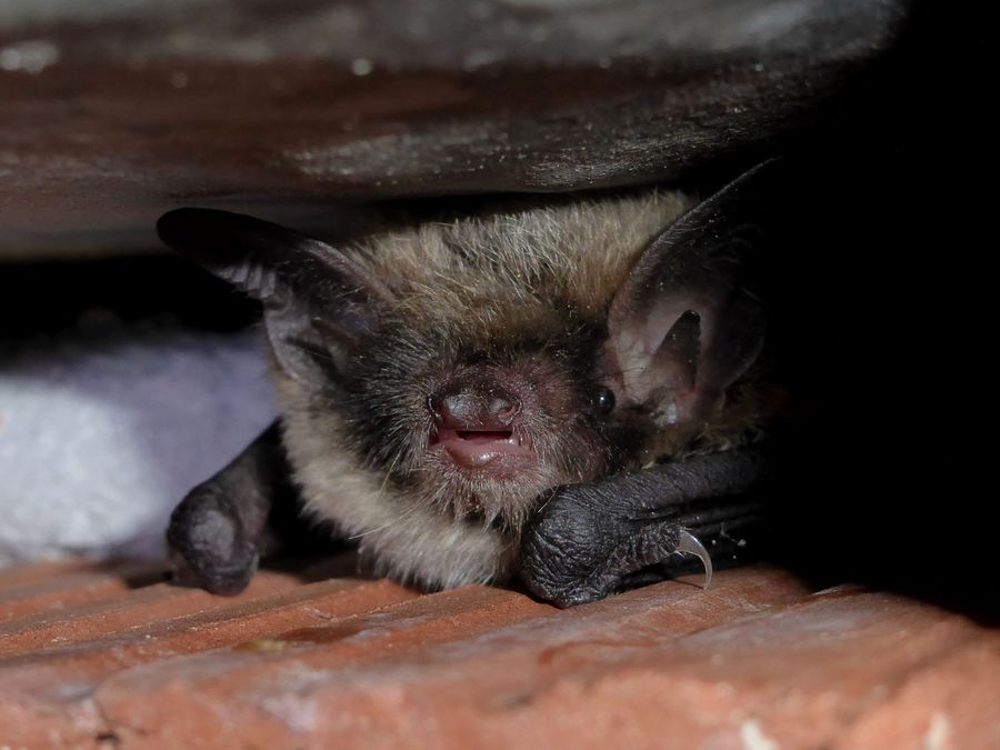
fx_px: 1907
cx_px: 500
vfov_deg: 22.3
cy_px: 375
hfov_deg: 29.4
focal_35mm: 66
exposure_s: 1/500
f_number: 4.9
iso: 160
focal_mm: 11.7
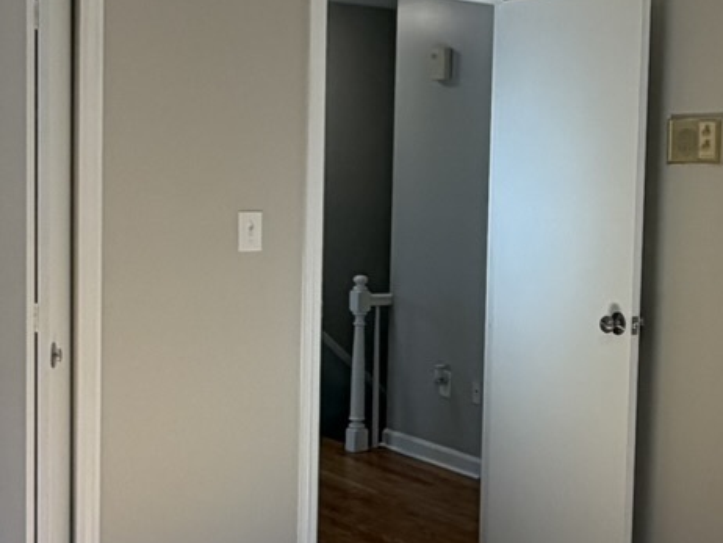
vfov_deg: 23.7
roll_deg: -1.3
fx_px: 1296
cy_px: 257
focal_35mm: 62
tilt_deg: -3.9
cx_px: 513
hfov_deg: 30.8
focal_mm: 2.22
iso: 100
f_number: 2.2
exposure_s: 1/120
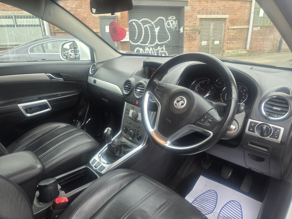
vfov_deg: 58.9
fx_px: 194
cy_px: 110
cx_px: 146
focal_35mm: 23
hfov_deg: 73.9
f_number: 1.7
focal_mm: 6.3
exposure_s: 1/180
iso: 100
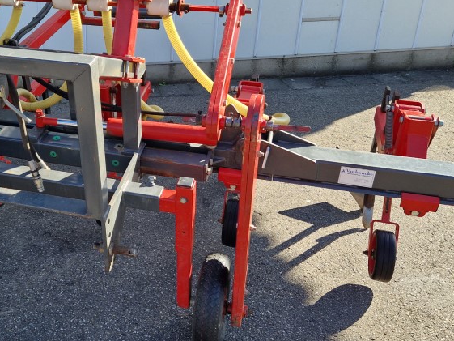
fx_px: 551
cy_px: 125
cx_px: 121
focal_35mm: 42
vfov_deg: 34.2
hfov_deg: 43.5
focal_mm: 5.4
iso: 50
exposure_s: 1/368
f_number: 1.8
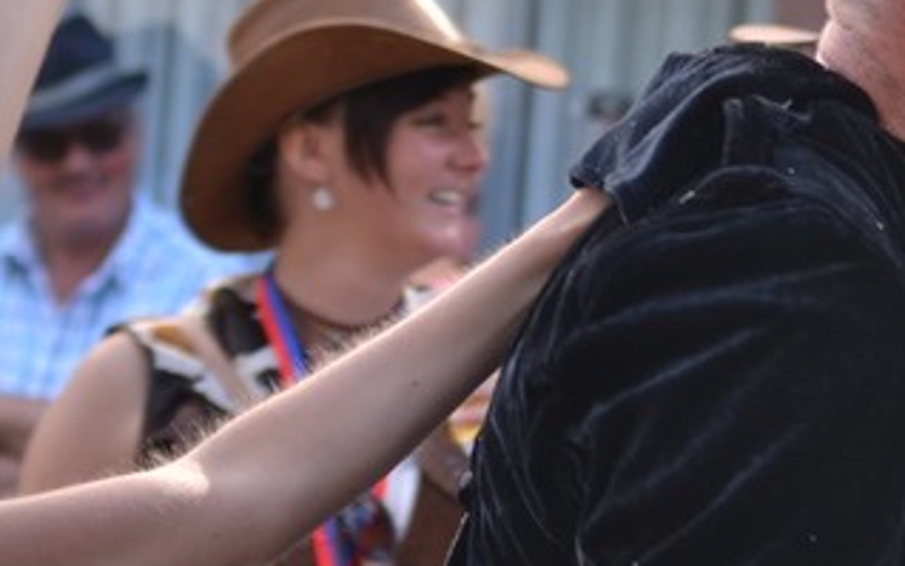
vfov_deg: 5.3
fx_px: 6070
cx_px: 1047
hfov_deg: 8.4
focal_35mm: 246
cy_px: 112
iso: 100
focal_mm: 50
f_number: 2.8
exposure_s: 1/200
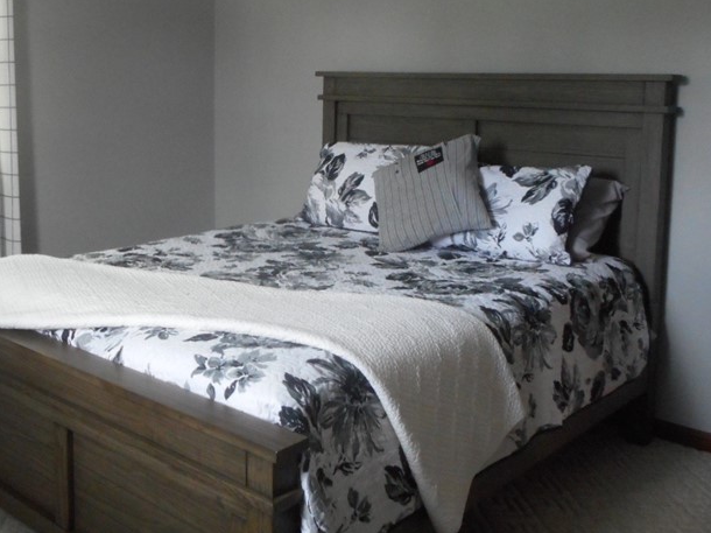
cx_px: 217
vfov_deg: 33.9
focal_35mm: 42
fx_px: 862
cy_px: 162
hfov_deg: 43.9
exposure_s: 1/25
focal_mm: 4.5
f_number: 3.7
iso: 400
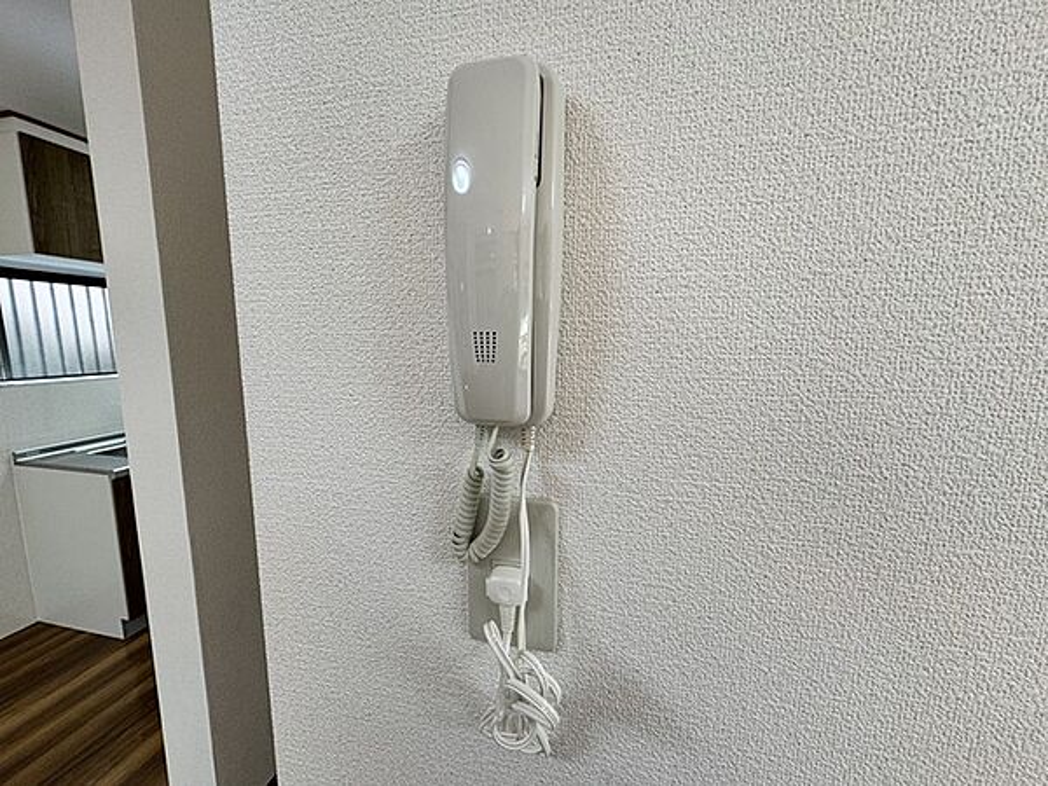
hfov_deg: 102.1
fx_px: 424
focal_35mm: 14
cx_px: 524
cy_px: 393
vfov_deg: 85.7
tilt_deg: -7.9
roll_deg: -0.5
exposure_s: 1/100
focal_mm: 2.22
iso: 64
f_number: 2.2
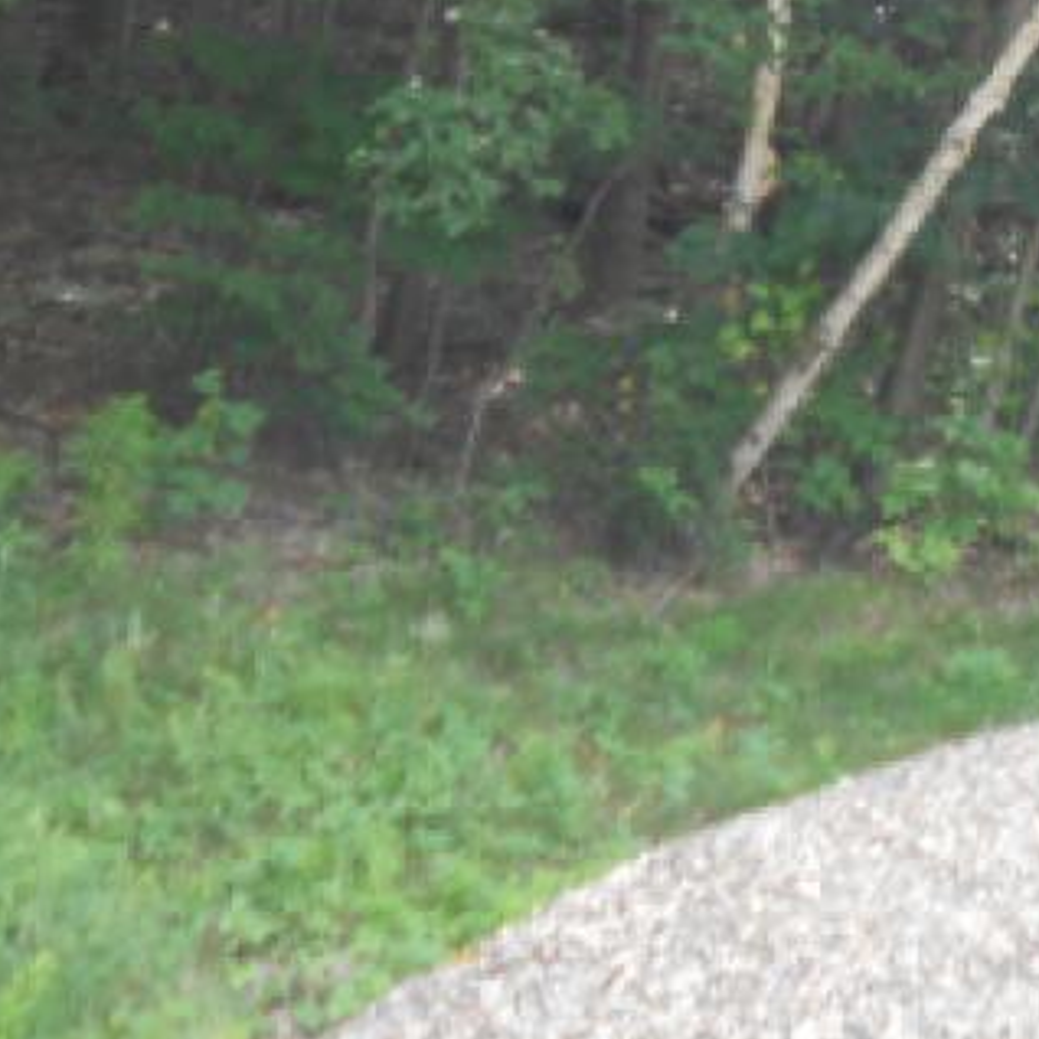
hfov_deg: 16.9
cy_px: -80
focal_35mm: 91
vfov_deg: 18.4
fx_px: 3090
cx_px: 1657
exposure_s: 1/30
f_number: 3.6
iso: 100
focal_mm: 5.8
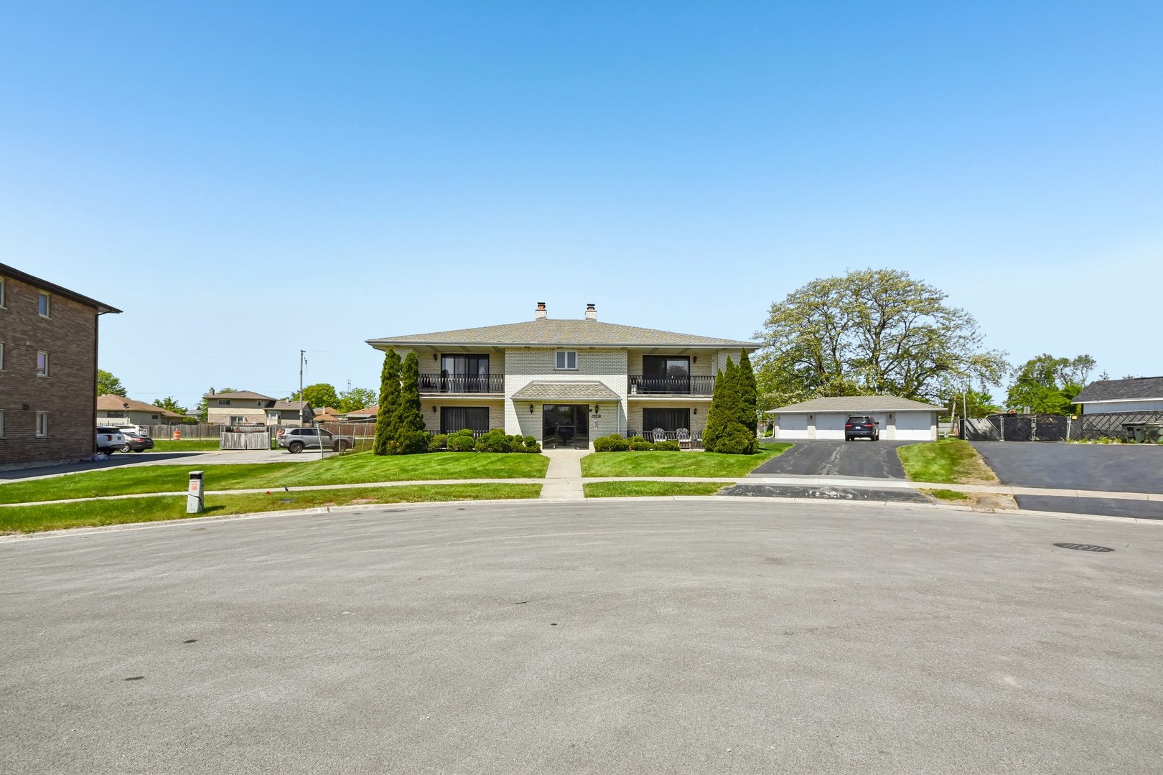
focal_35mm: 15
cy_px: 388
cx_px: 582
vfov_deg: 77.3
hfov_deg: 100.4
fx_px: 485
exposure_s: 1/1600
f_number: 8
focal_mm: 10
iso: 500
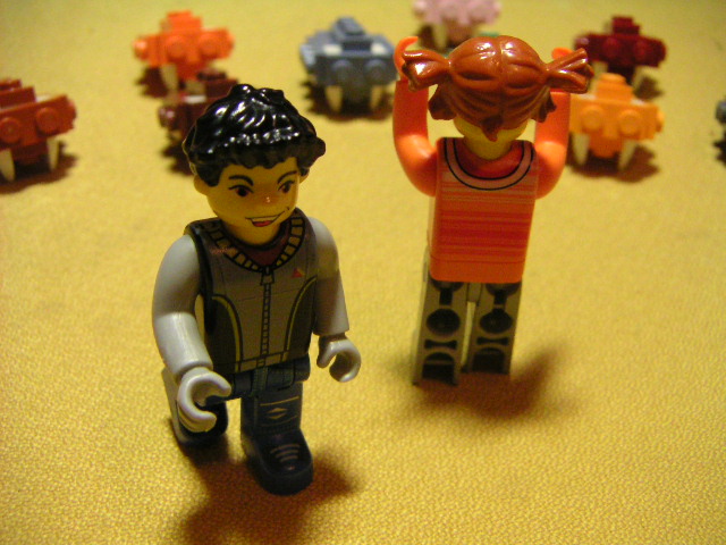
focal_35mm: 40
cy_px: 272
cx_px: 363
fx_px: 839
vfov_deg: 36.0
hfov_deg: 46.8
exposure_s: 1/45
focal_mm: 5.3
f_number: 2.9
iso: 400
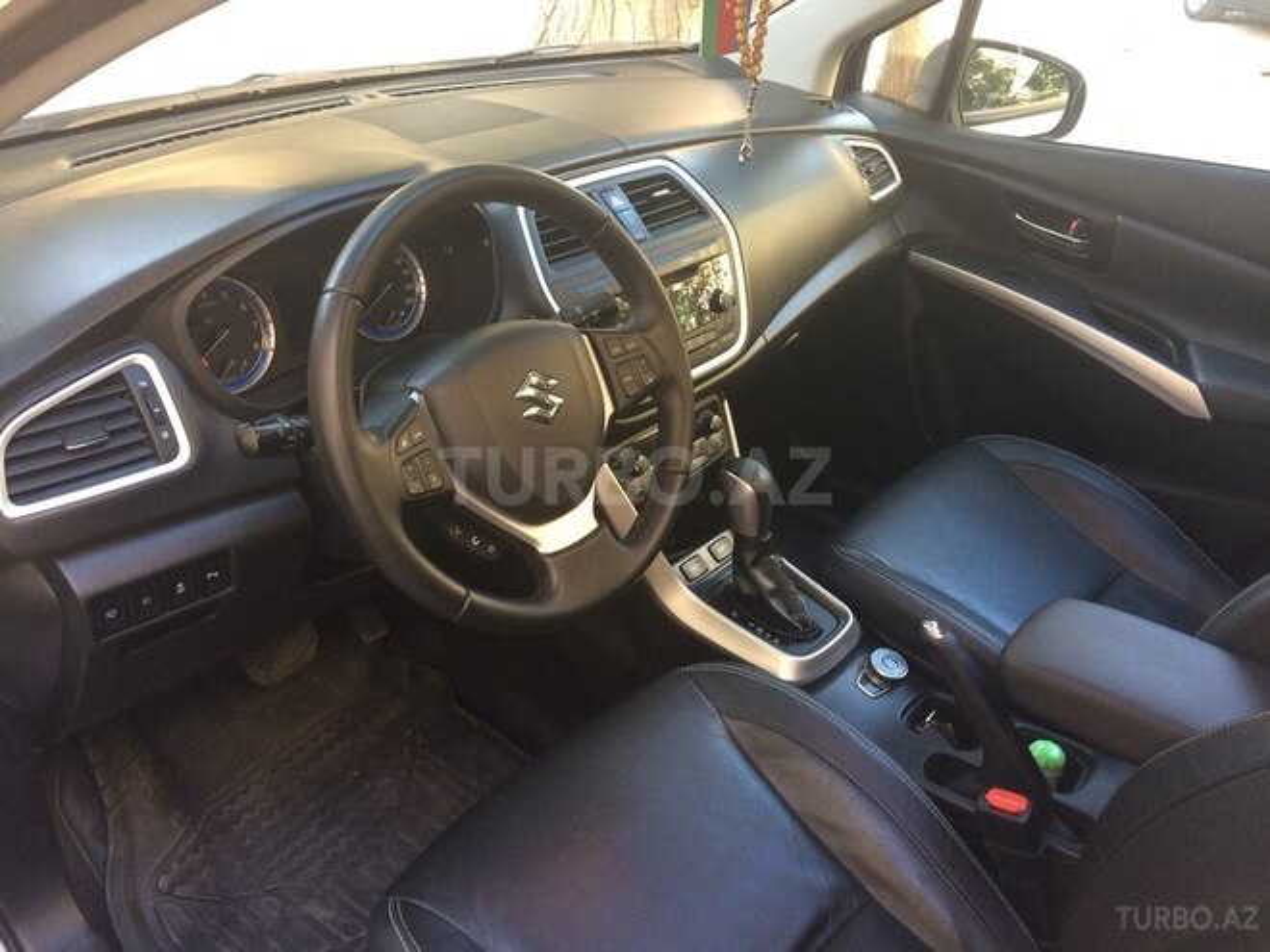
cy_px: 476
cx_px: 635
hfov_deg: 61.7
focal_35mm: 29
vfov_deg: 48.2
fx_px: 1064
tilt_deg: -34.1
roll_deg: -1.3
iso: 125
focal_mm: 4.15
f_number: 2.2
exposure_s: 1/33
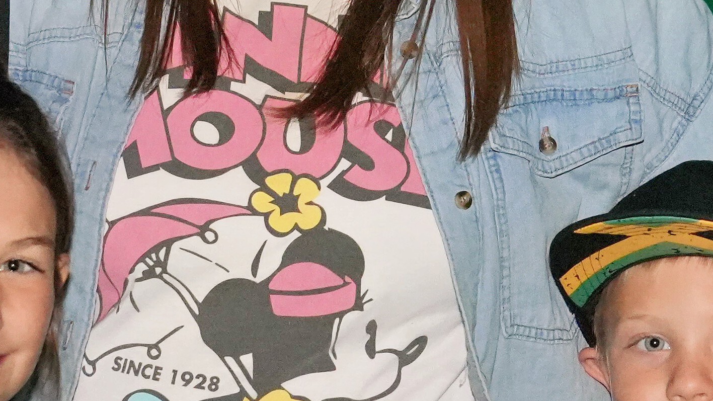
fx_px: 4443
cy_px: -97
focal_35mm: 235
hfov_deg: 9.2
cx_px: 411
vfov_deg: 5.1
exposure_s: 1/60
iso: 6400
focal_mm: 53
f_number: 5
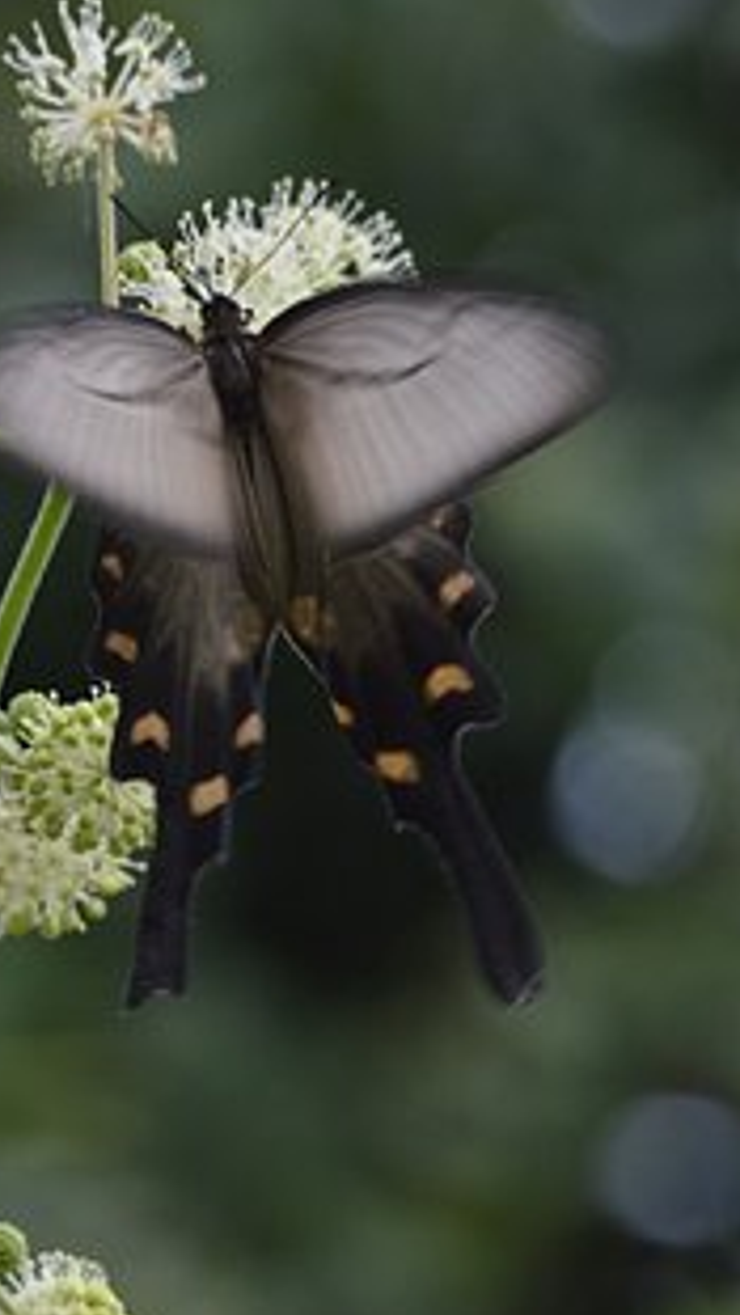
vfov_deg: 4.2
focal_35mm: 517
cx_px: 338
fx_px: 18030
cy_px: 706
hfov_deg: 2.4
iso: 400
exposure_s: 1/125
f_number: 11
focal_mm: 200
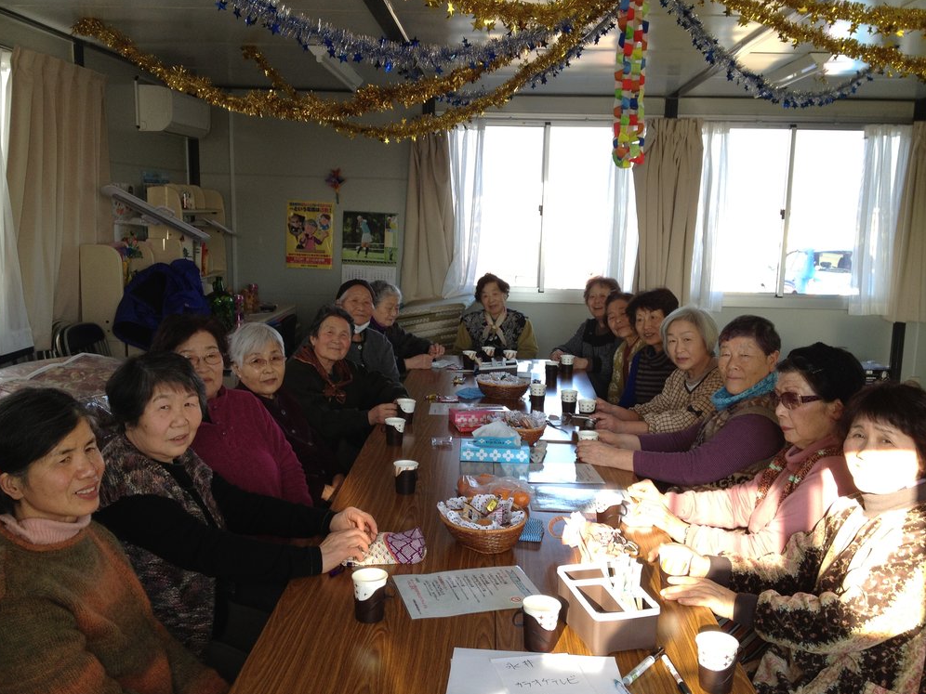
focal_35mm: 36
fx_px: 963
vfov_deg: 39.7
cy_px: 351
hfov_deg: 51.4
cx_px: 466
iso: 80
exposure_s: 1/120
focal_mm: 4.28
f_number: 2.4
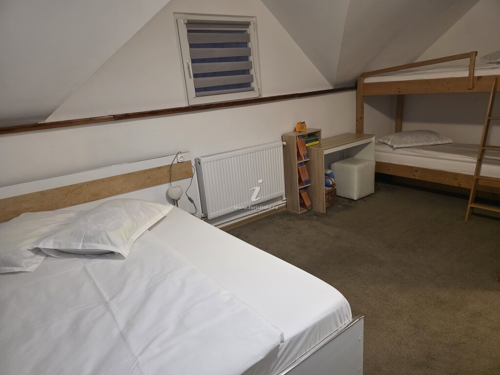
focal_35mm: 23
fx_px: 332
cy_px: 188
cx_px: 250
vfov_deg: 58.9
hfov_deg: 73.9
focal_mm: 6.3
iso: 800
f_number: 1.7
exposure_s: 1/120
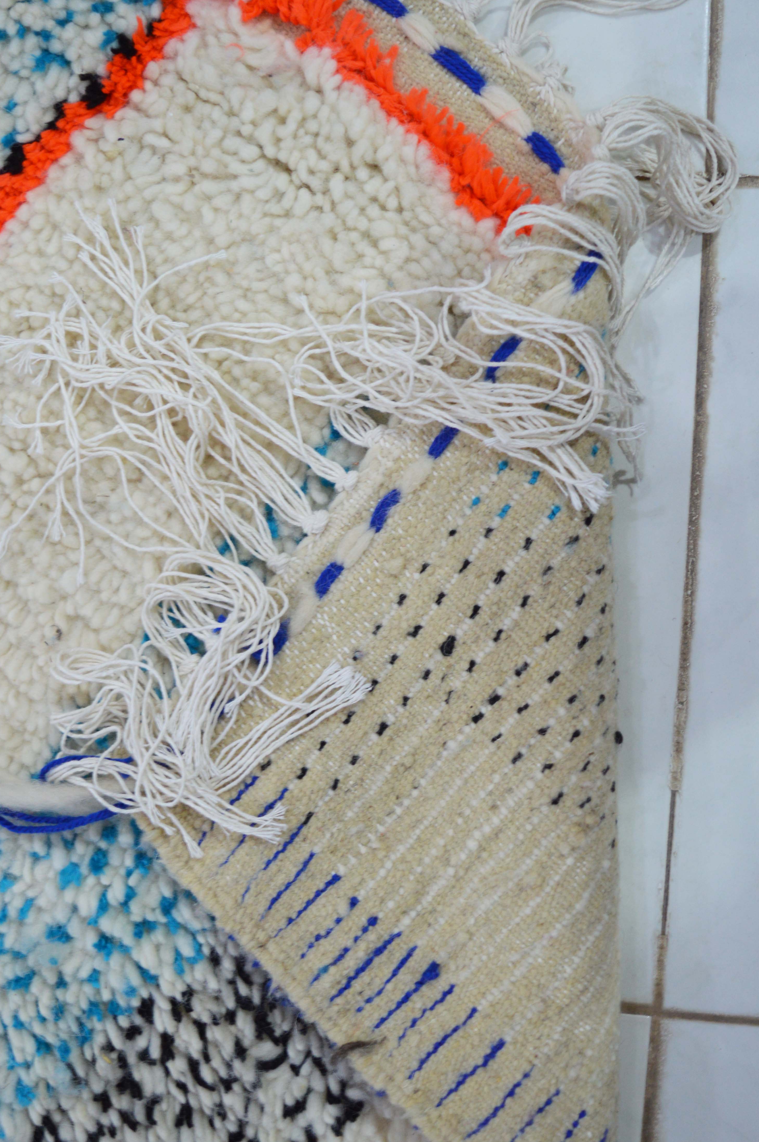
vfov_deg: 47.4
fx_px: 1299
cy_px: 605
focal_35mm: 41
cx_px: 279
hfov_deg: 32.4
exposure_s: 1/40
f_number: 3.5
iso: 400
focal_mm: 20
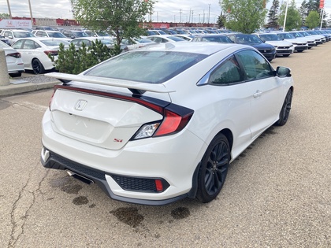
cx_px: 166
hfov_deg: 63.4
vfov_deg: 49.7
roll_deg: -0.8
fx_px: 268
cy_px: 124
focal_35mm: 28
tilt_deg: -19.3
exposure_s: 1/827
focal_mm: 3.99
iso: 20
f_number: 1.8
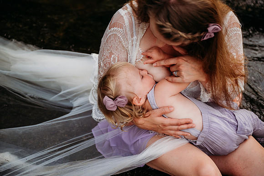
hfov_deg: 39.6
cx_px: 132
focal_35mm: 50
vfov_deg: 27.0
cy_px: 88
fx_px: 367
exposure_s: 1/1000
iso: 500
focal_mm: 50
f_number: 2.8
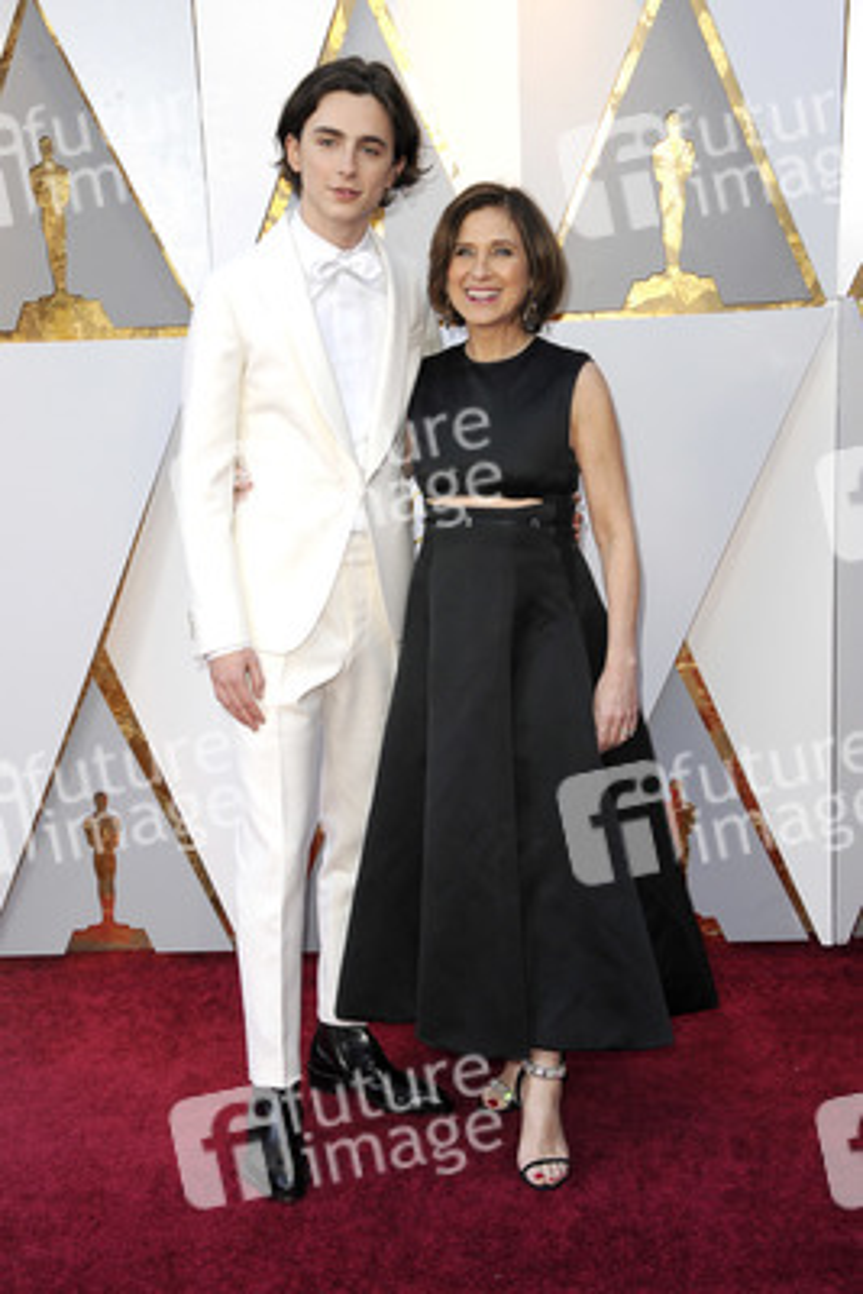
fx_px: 2012
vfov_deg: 35.6
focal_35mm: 56
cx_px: 432
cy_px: 647
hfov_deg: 24.2
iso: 1000
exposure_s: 1/250
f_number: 8
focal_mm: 56
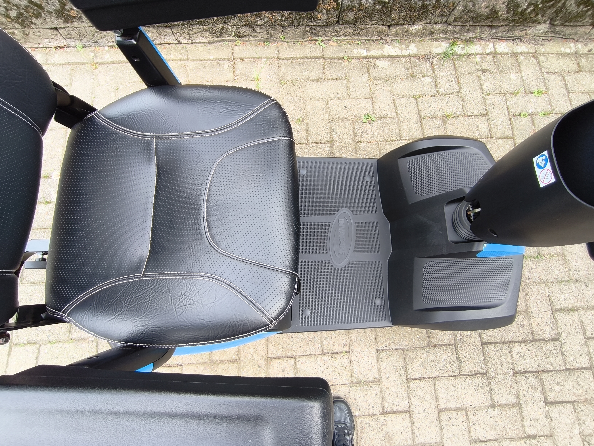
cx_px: 297
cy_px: 223
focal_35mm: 15
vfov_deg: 81.8
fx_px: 258
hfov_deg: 98.1
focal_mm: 1.65
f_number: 2.2
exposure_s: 1/128
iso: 50
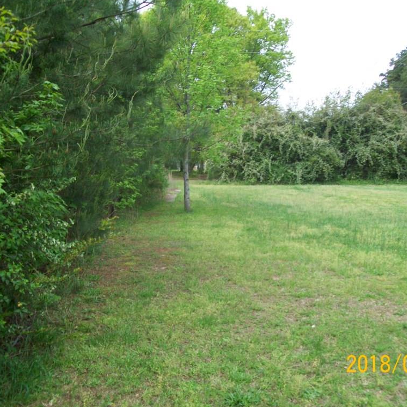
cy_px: 204
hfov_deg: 39.2
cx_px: 211
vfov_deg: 39.2
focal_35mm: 43
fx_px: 572
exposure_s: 1/400
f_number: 2.7
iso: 64
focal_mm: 6
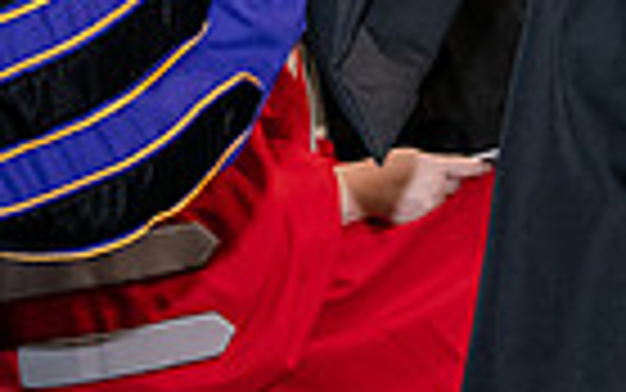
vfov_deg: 4.4
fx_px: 5069
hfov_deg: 7.1
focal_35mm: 297
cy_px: -439
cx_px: 405
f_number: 5.6
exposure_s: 1/200
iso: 2500
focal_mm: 70
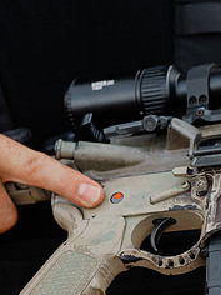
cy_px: 211
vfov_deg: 16.6
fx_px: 1004
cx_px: 215
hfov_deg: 12.4
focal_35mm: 118
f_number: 4
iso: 800
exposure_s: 1/320
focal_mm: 50
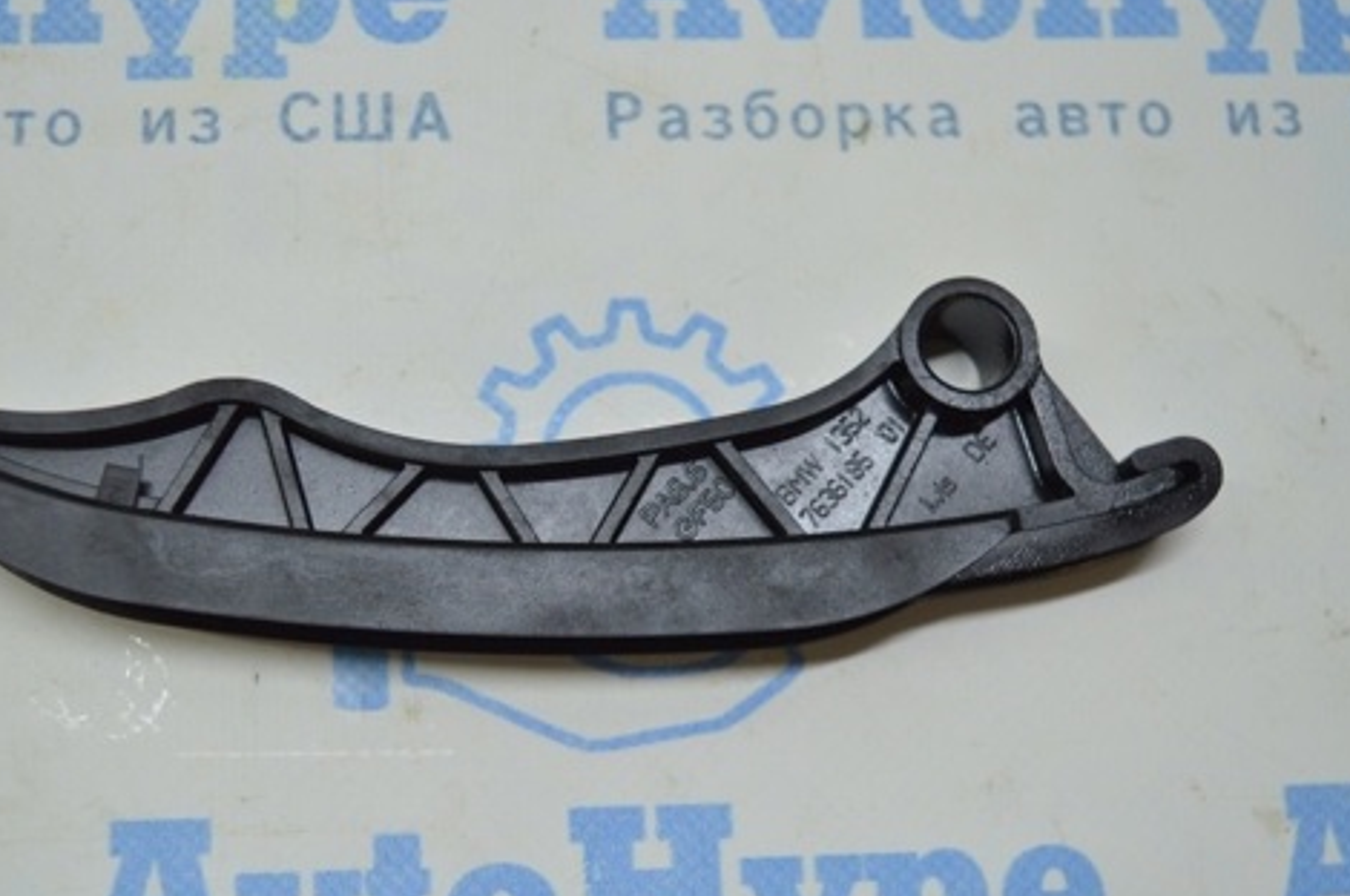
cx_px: 517
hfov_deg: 40.2
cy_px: 553
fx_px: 1835
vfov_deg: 27.4
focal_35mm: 49
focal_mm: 24
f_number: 4
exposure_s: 1/100
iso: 400
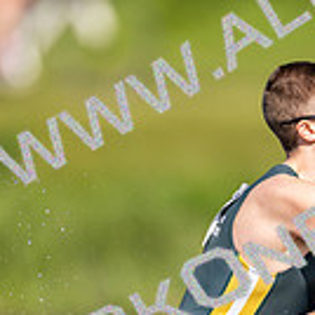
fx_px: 22722
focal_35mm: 2207
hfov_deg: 0.8
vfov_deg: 0.8
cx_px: 282
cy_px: 192
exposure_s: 1/2500
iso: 220
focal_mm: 600
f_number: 4
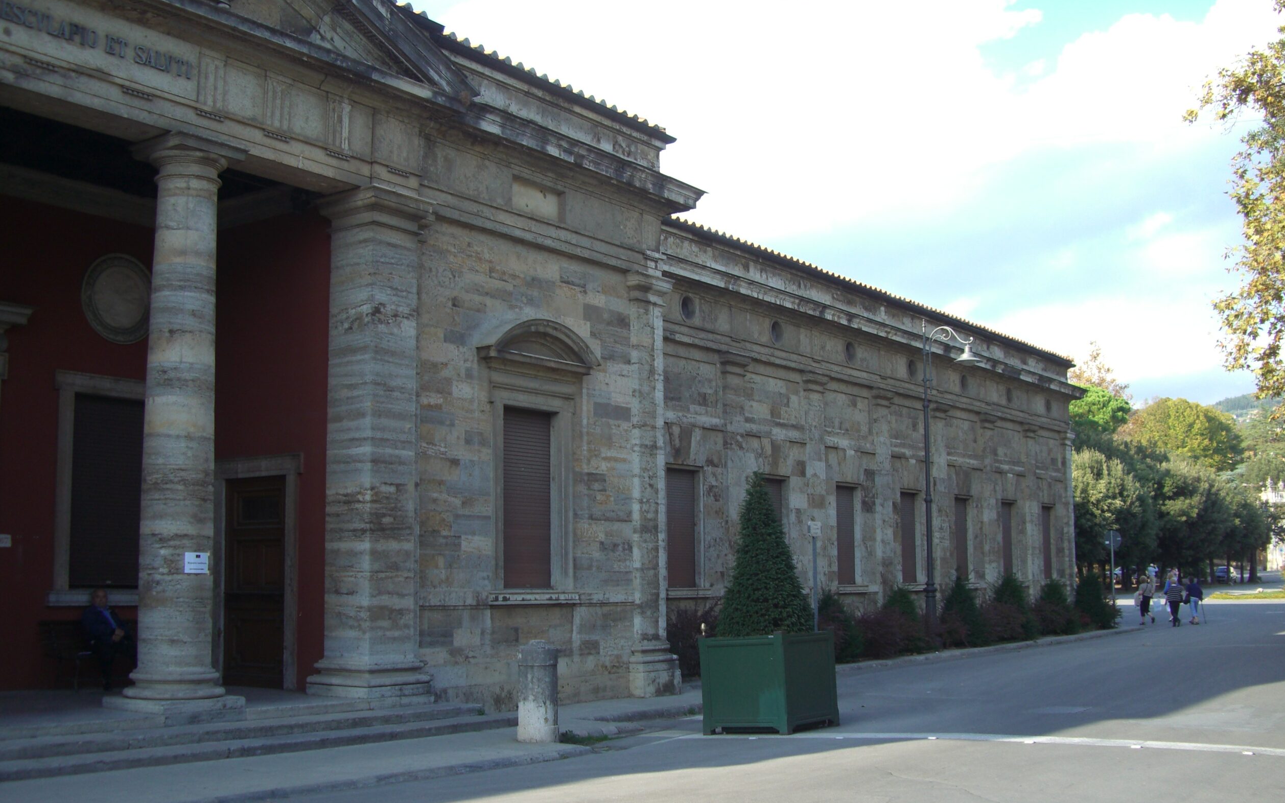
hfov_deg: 48.2
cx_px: 645
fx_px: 1436
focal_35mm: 41
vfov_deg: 31.2
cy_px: 421
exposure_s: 1/250
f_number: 2.8
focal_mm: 7.9
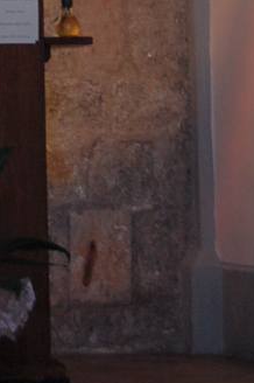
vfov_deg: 8.1
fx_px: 2646
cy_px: -169
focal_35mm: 250
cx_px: -64
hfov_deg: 5.5
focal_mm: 55
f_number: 6.3
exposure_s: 1/13
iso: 800
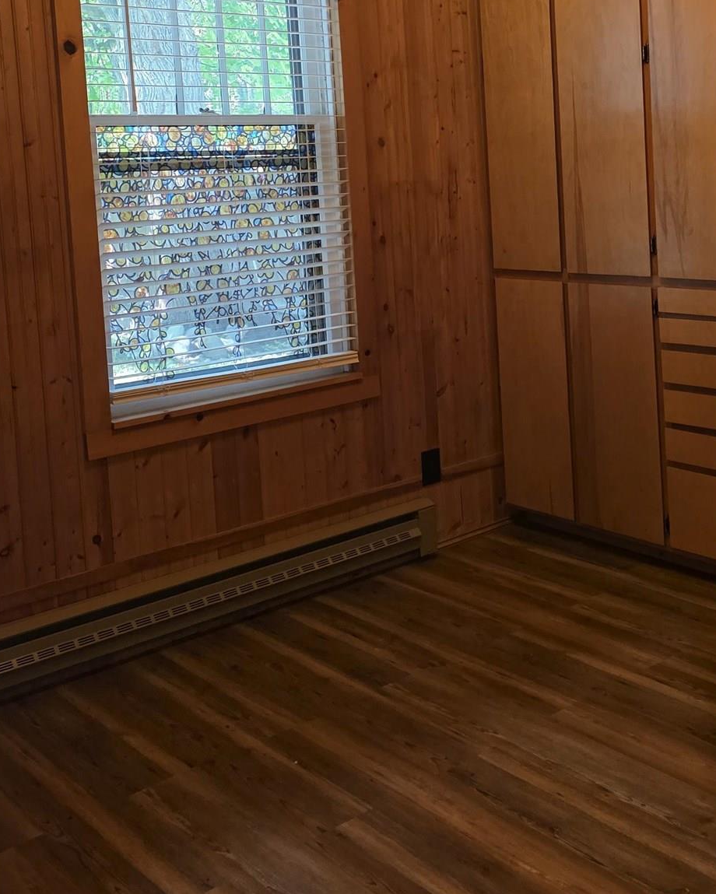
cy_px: 237
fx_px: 1191
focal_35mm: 45
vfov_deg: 40.1
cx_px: 539
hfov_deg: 32.8
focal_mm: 6.3
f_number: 1.7
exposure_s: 1/120
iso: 800
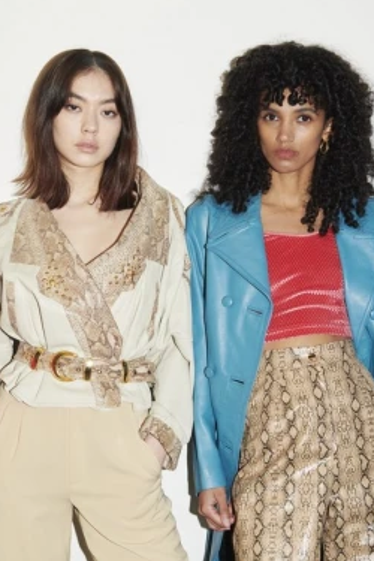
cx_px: 181
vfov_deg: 28.0
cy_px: 320
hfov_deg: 18.9
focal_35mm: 72
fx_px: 1122
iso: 400
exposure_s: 1/125
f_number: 8
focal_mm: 60
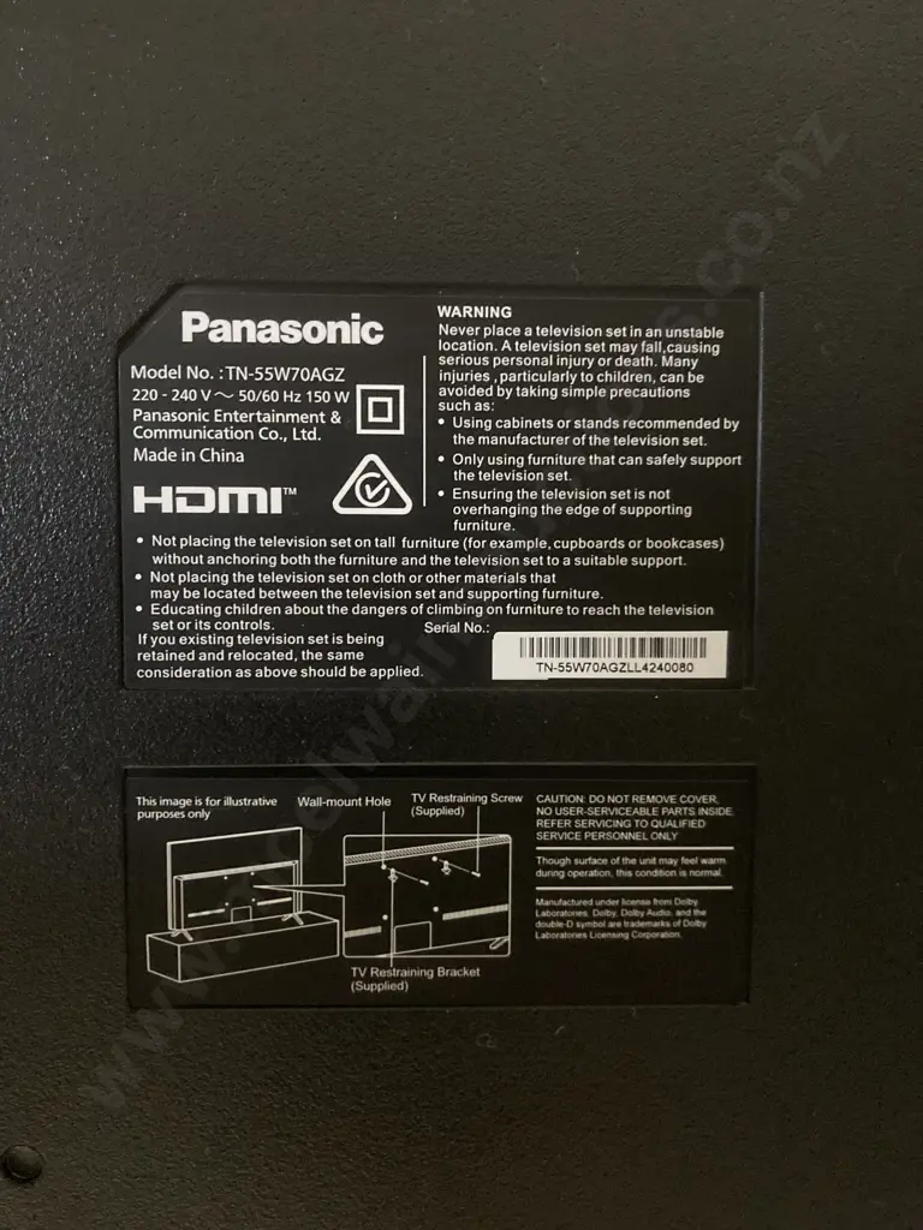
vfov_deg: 63.4
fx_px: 995
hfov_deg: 49.7
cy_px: 615
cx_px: 462
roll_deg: +0.8
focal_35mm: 28
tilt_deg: -2.2
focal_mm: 3.99
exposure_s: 1/17
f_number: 1.8
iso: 1250
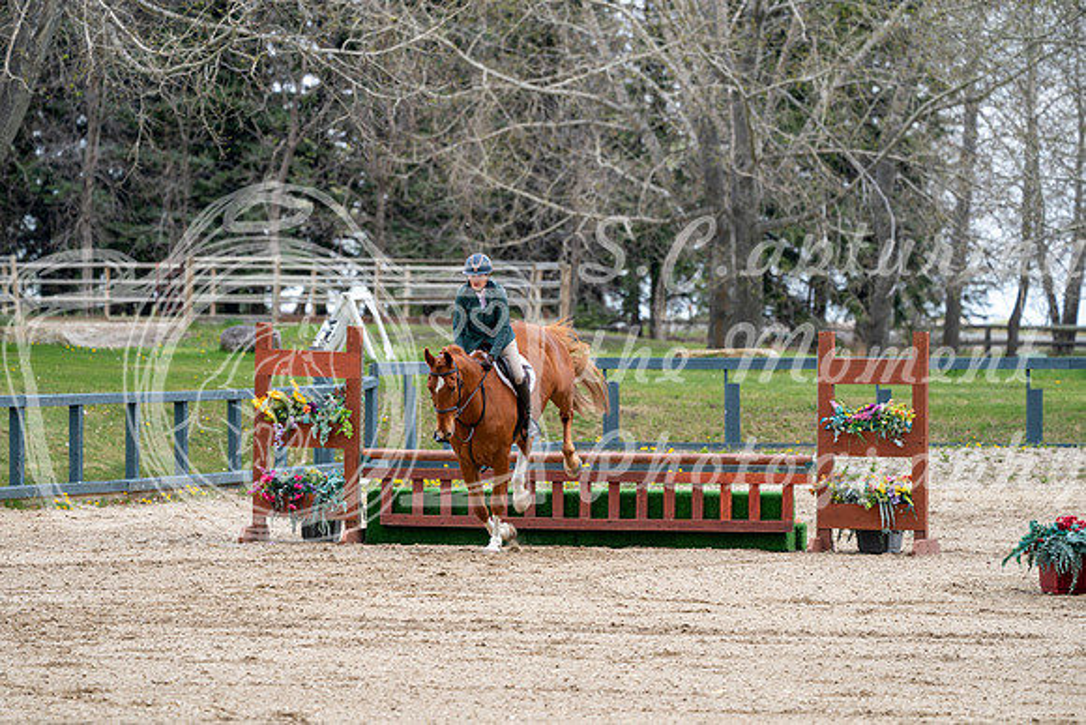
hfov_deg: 7.9
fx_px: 7815
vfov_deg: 5.3
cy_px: 362
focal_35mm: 259
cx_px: 543
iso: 200
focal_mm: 259
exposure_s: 1/320
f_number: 5.6
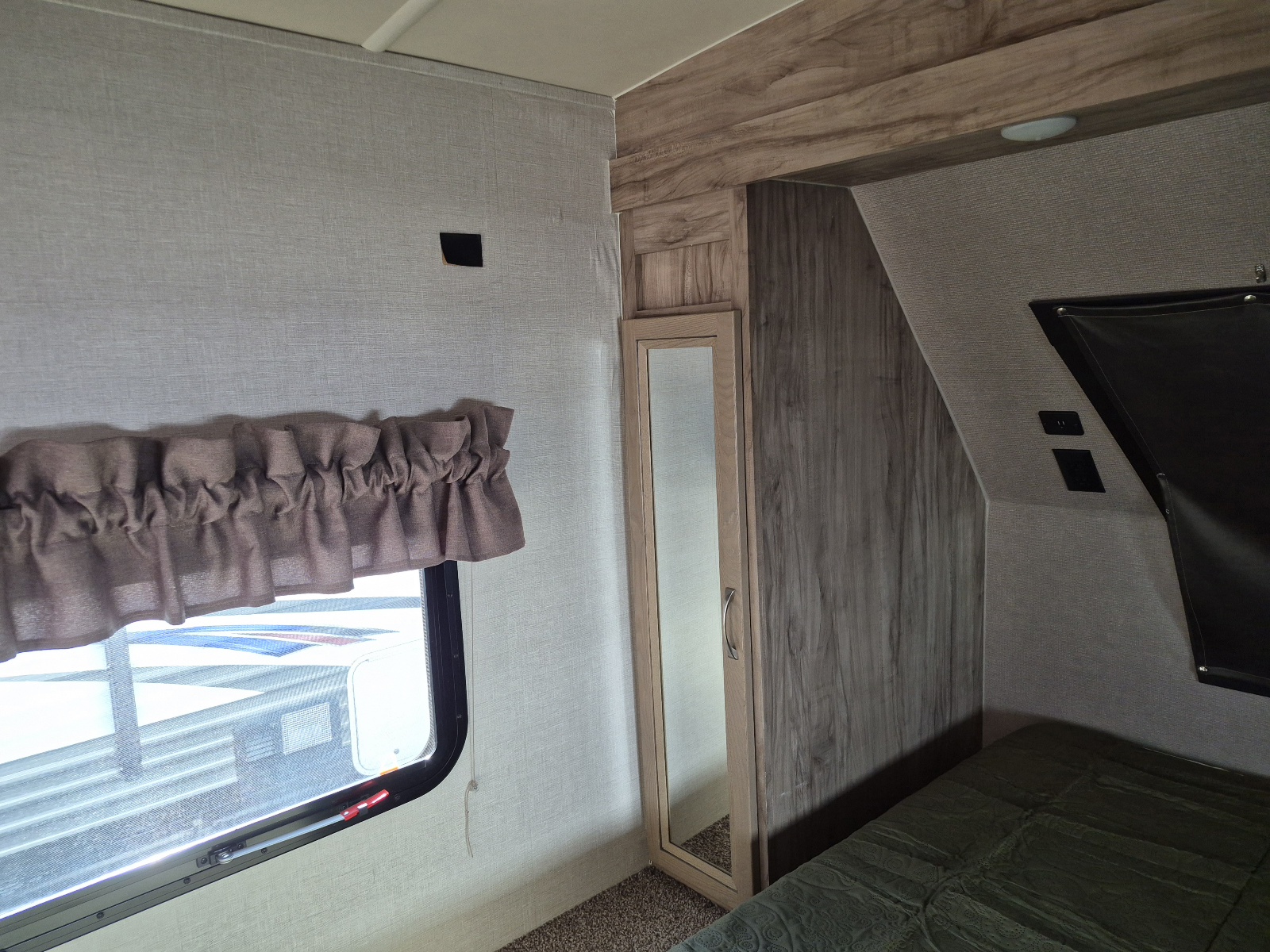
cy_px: 476
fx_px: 844
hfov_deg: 73.9
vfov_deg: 58.9
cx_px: 635
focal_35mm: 23
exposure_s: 1/120
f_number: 1.8
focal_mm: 5.4
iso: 320
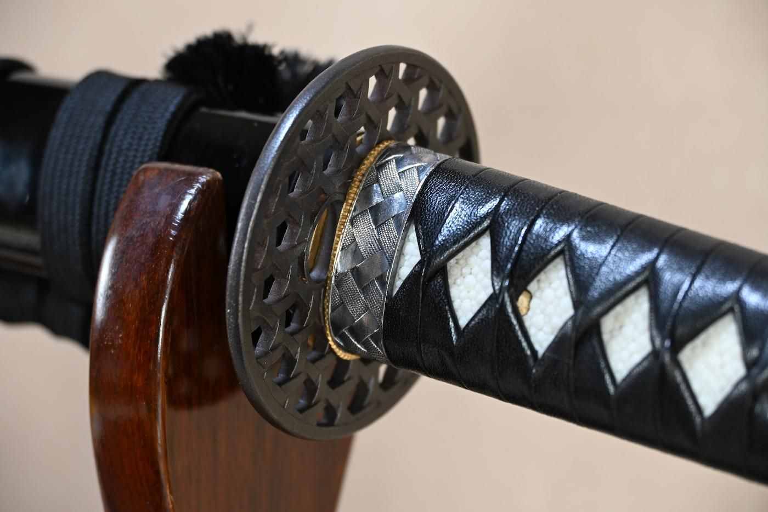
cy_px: 256
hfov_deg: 18.9
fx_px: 2304
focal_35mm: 108
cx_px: 384
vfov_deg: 12.7
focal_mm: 72
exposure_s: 1/2
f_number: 5.3
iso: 140
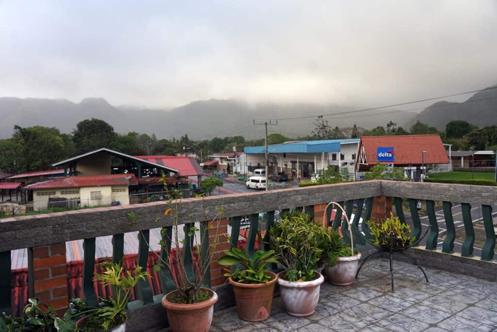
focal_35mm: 28
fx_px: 387
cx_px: 248
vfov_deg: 46.4
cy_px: 166
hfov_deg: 65.5
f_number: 4
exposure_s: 1/400
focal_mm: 28
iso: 320
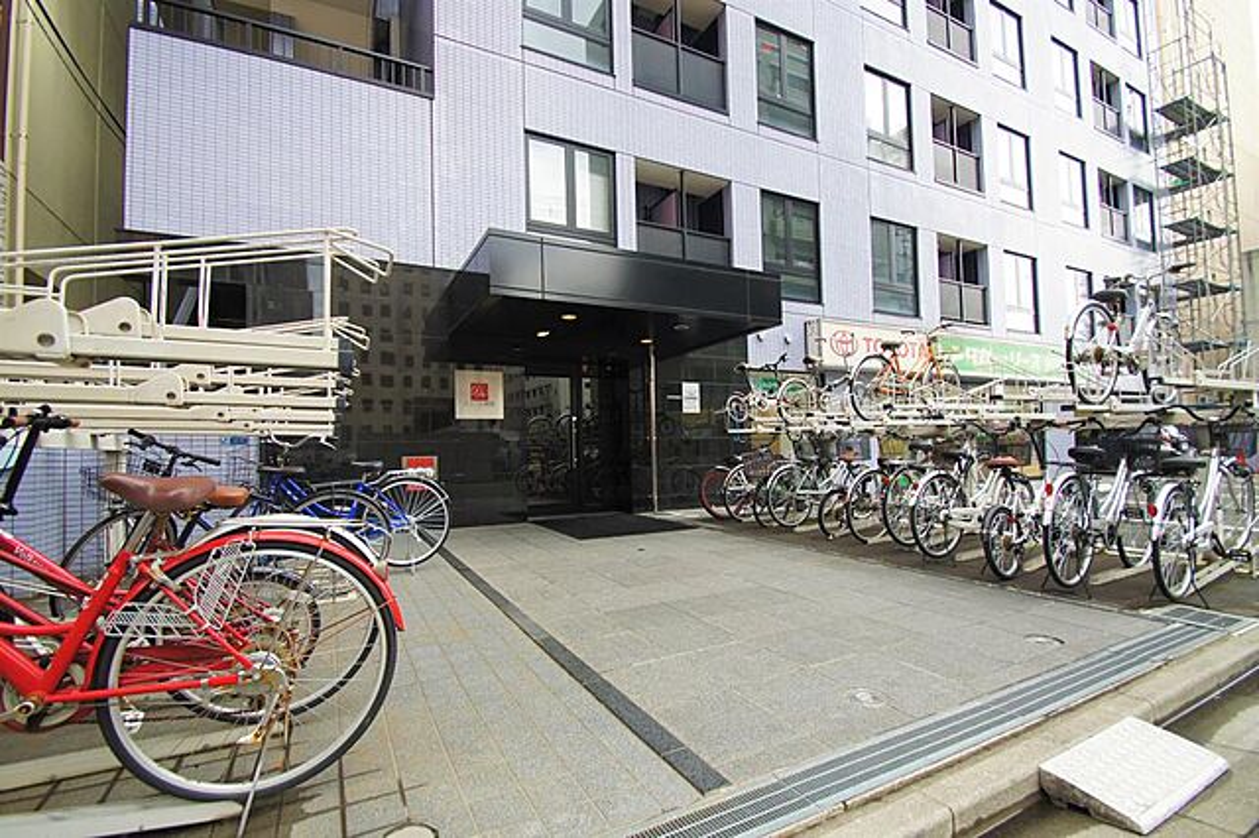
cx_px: 630
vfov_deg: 77.3
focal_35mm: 15
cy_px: 419
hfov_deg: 100.4
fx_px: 524
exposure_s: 1/40
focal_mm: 10
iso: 100
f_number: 4.5
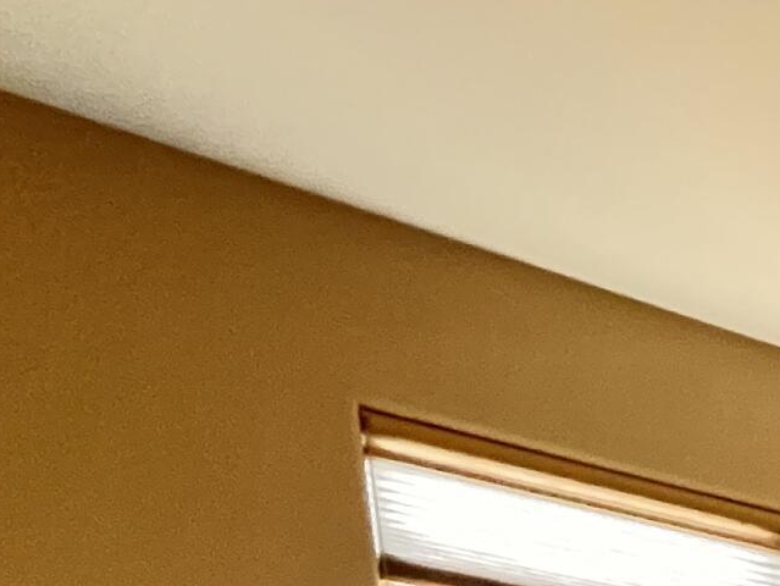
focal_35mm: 61
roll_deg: -1.0
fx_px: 1375
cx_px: 1525
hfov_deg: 19.5
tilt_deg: -12.7
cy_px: 1344
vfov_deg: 15.5
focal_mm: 1.57
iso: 640
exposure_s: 1/60
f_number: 1.8
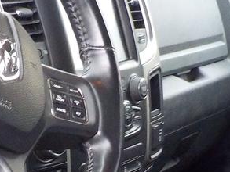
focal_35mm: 131
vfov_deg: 11.1
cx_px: 13
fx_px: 871
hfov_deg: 14.9
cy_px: 206
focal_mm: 4.1
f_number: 3.3
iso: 280
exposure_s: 1/30
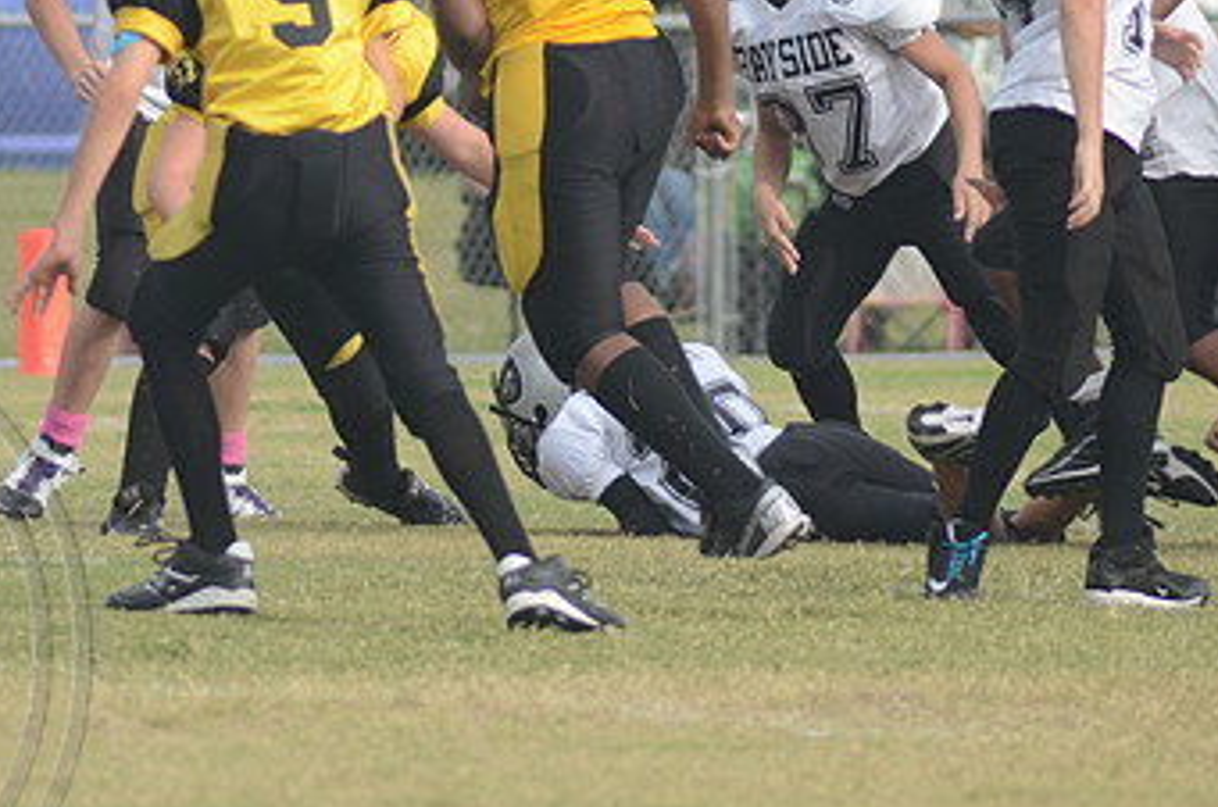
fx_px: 25868
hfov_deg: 2.7
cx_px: 368
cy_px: 300
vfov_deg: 1.8
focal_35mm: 766
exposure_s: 1/1000
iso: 400
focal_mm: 300
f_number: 6.3
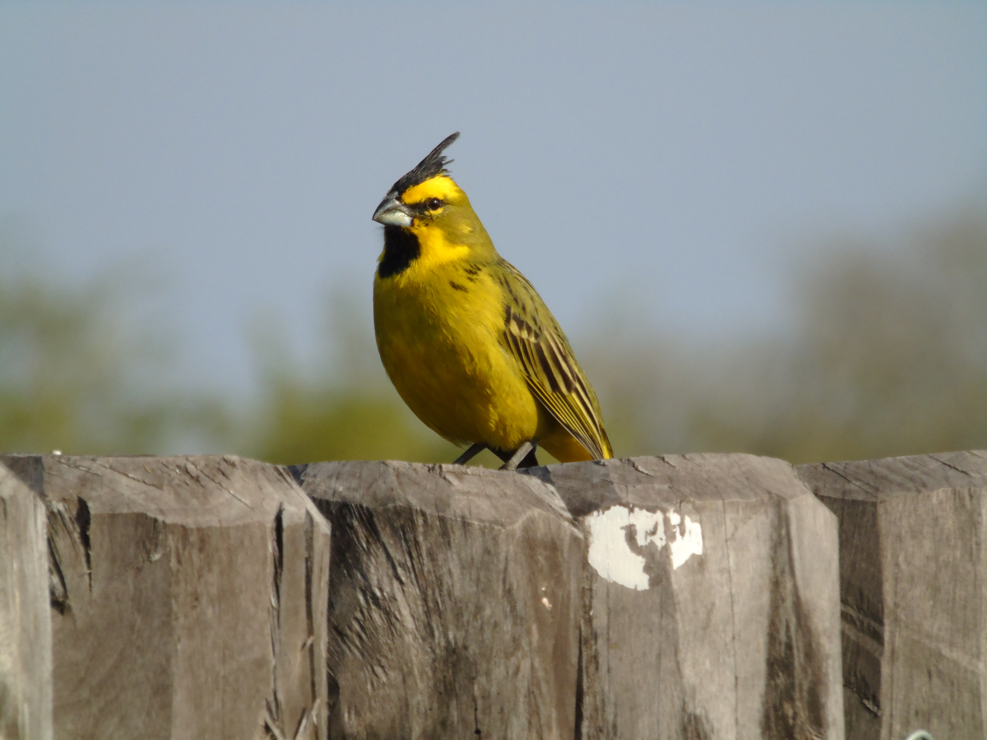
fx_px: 24179
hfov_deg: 2.3
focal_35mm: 848
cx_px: 494
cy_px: 370
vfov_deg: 1.8
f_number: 7.8
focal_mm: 151
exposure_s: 1/400
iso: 200
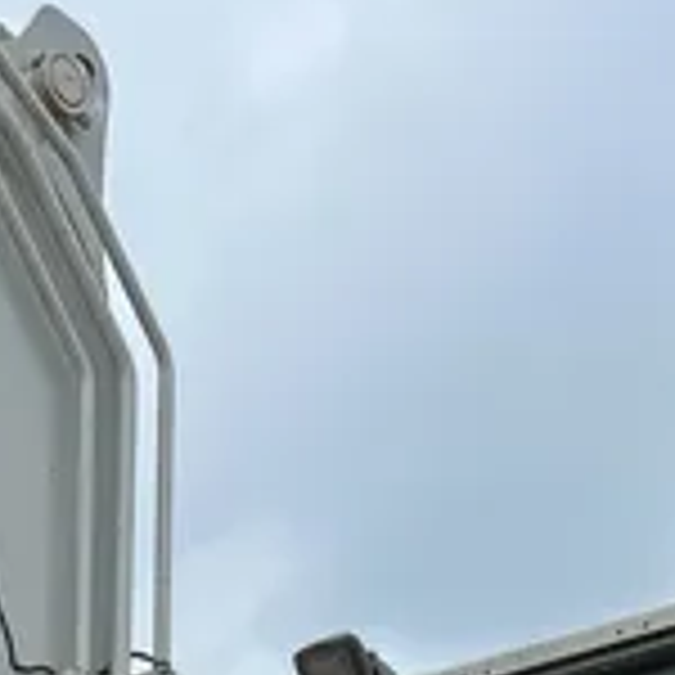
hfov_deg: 15.5
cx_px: 148
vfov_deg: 12.7
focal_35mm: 112
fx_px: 2471
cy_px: 1519
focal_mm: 5.7
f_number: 1.5
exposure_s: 1/4115
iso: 50
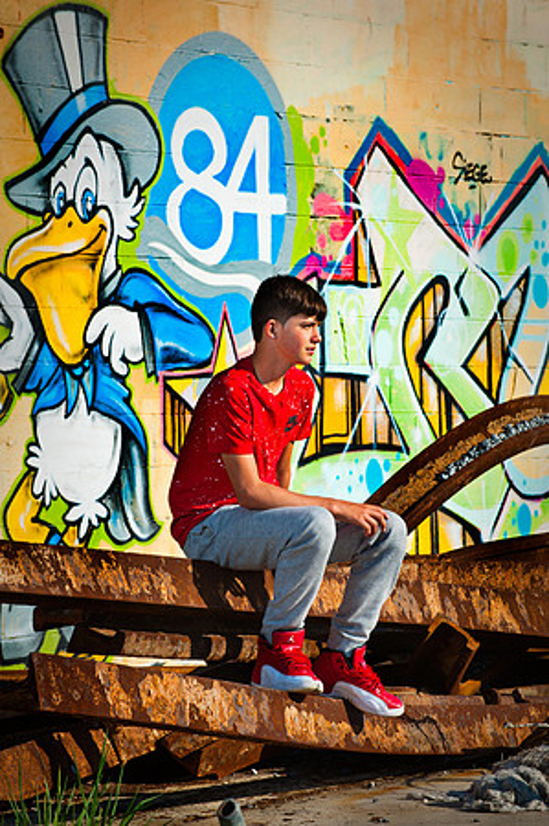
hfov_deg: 7.8
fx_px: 4012
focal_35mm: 175
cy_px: 413
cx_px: 274
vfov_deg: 11.8
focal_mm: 175
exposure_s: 1/200
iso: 100
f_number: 11
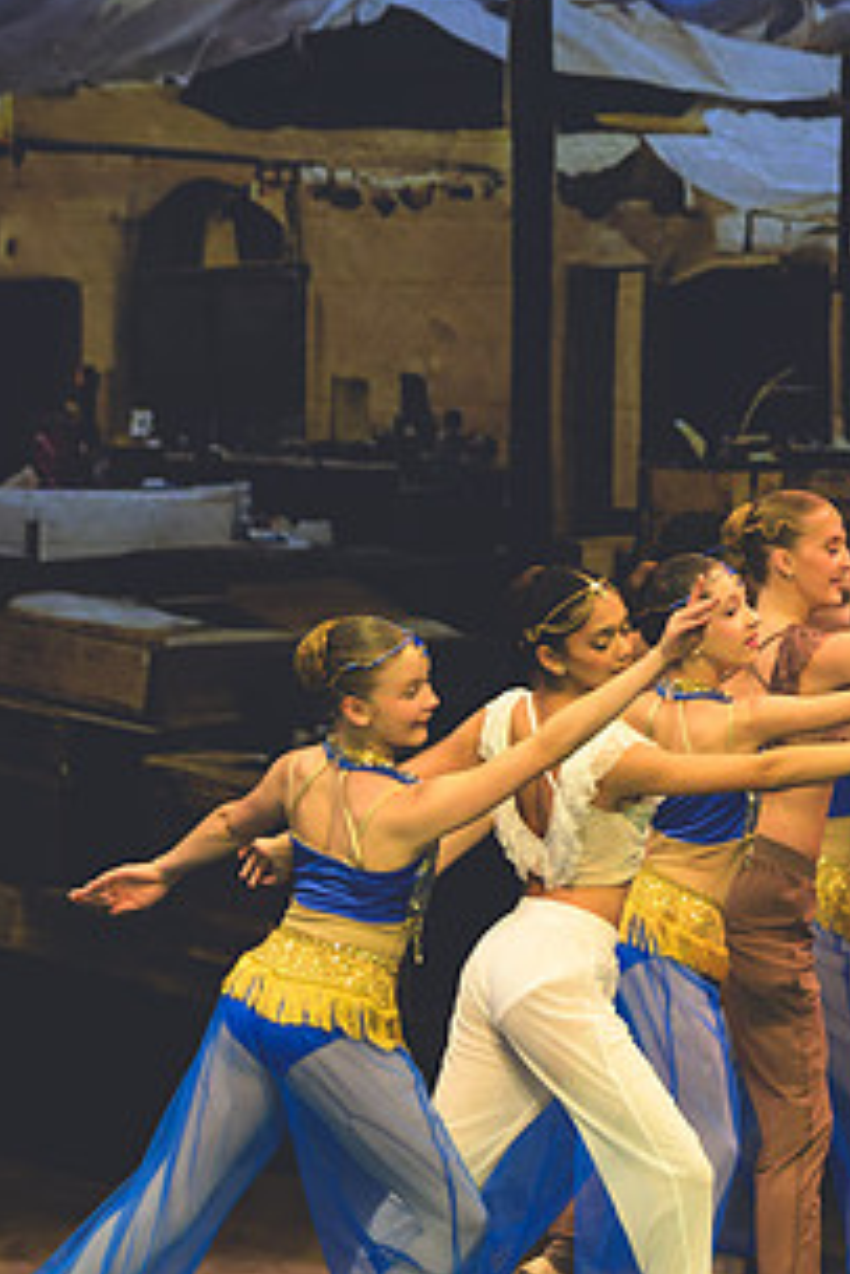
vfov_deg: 4.5
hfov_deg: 3.0
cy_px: 712
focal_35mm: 458
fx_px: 16201
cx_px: 532
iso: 900
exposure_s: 1/500
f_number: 2.8
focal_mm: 160
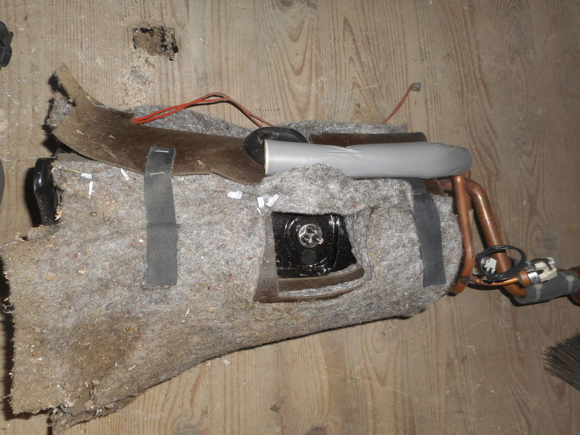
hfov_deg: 69.4
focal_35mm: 25
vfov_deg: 54.9
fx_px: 419
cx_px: 290
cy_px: 218
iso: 80
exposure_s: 1/25
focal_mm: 4.5
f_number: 3.7
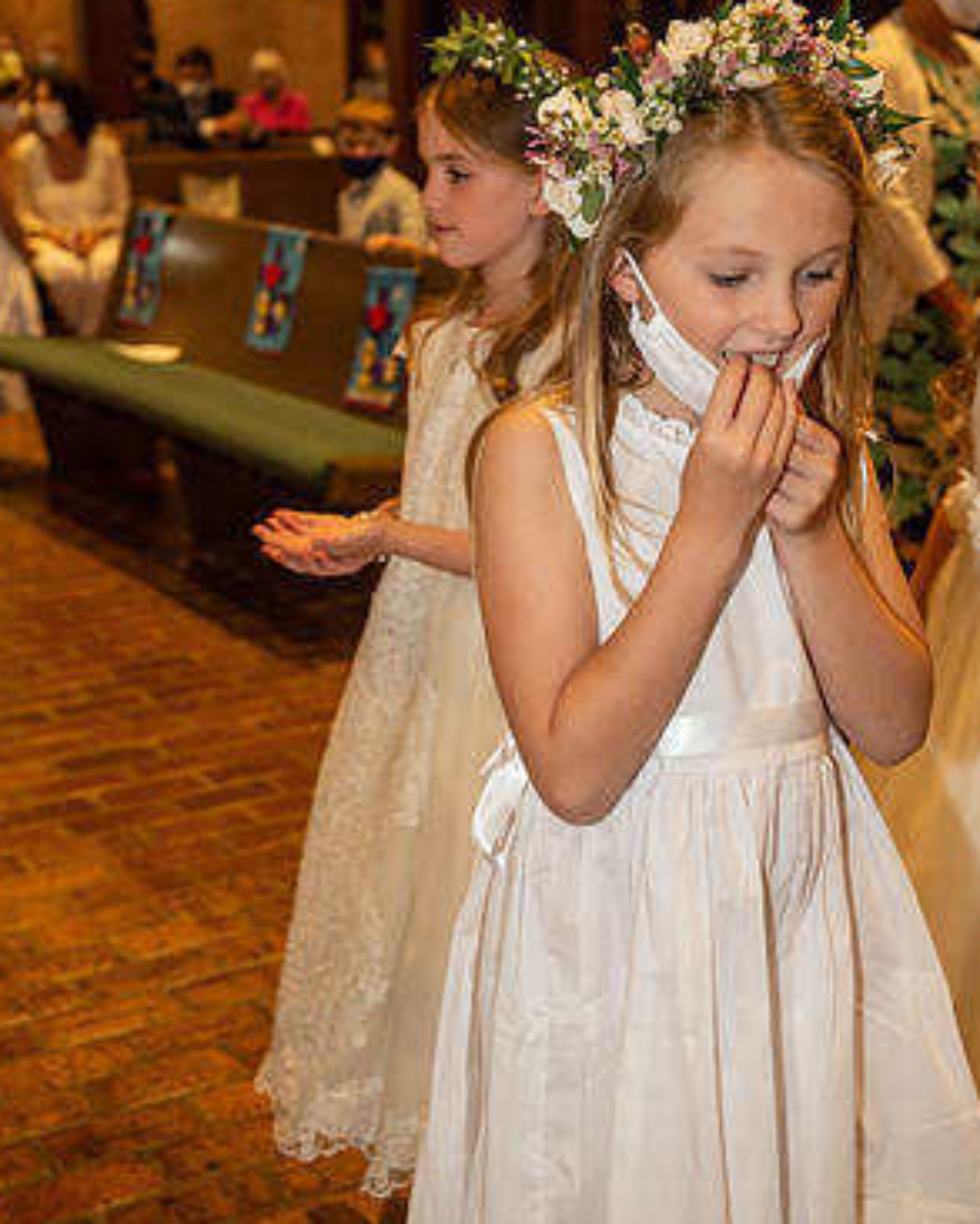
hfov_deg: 25.4
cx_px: 487
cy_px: 488
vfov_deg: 31.4
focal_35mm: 60
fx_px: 2174
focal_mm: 52
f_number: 5
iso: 1600
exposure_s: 1/125
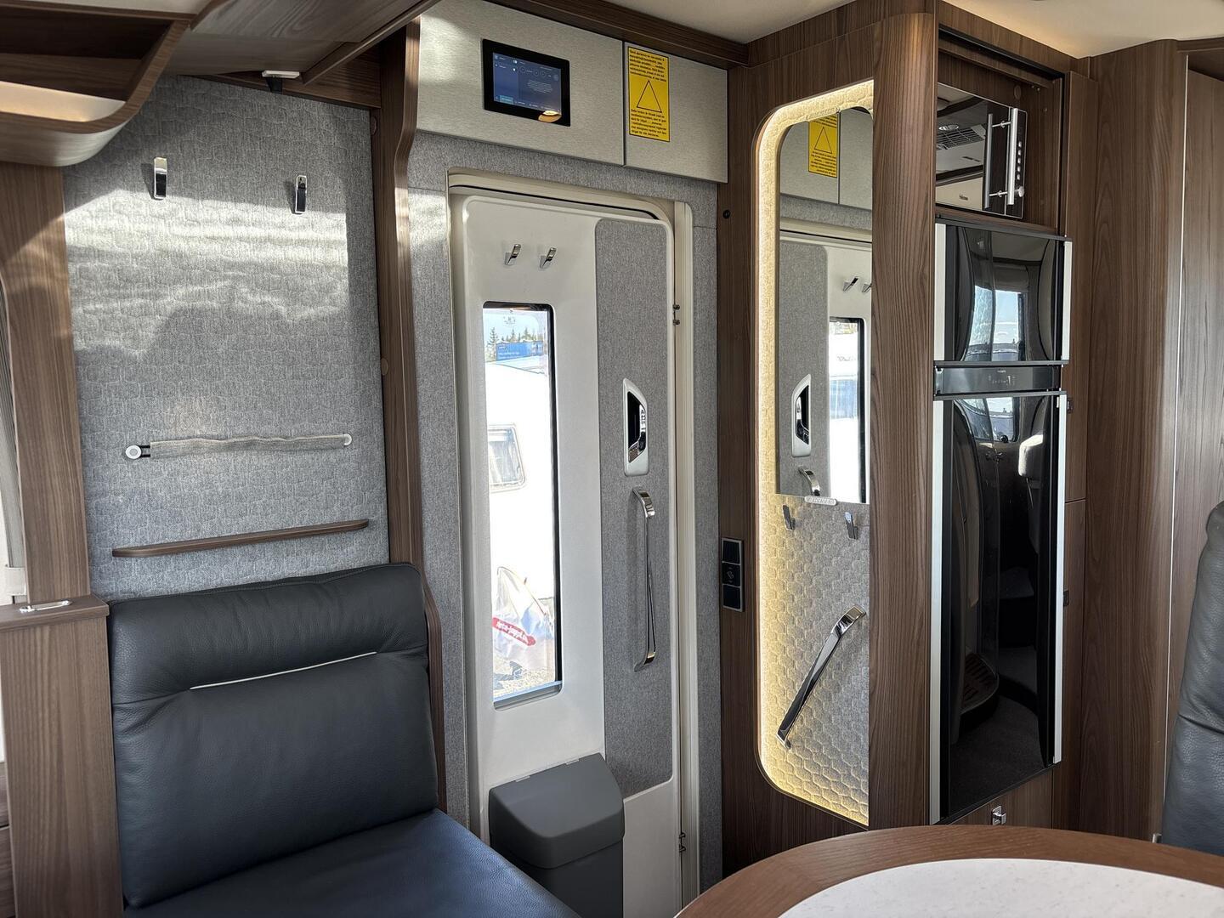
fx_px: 919
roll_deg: +0.5
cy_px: 459
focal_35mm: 26
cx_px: 612
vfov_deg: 53.1
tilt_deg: -4.0
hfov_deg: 67.3
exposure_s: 1/121
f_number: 1.6
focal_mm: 5.96
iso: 50
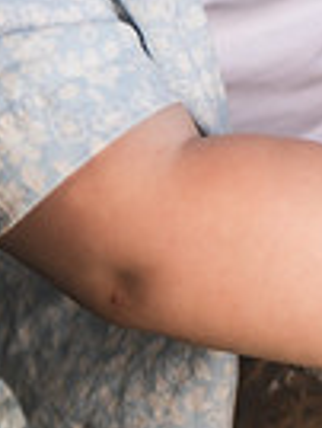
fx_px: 3598
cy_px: 283
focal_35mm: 291
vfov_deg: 6.8
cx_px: 851
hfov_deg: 4.9
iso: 100
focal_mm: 70
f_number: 2.8
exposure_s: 1/800
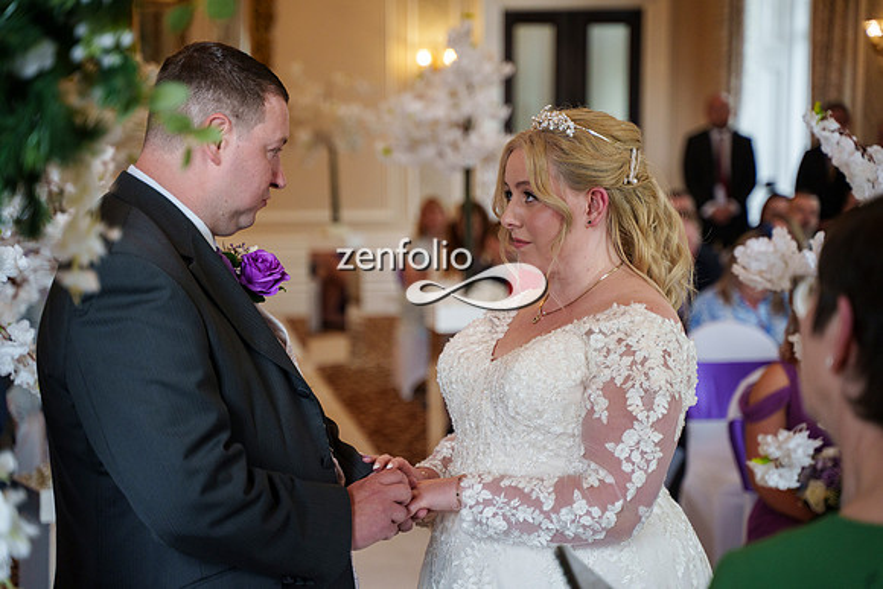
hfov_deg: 27.0
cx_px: 442
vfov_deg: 18.2
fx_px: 1840
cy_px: 294
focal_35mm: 75
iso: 1600
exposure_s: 1/250
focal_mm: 75
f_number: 2.8
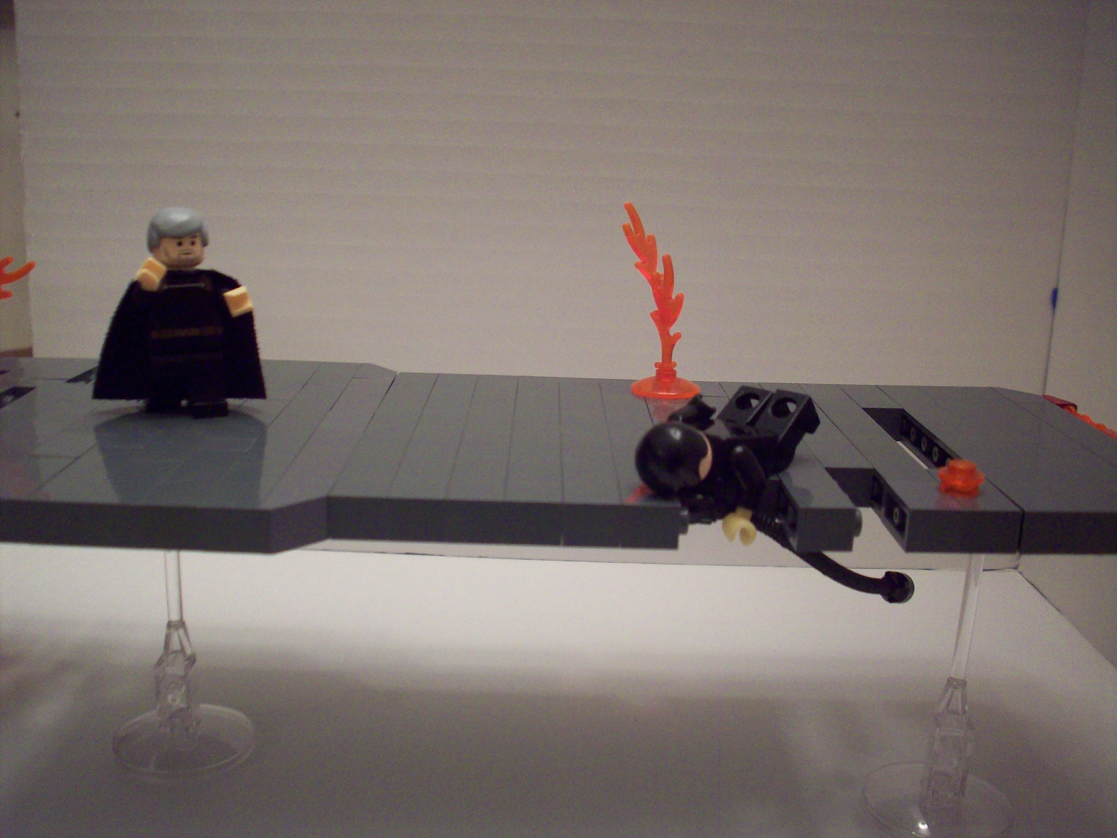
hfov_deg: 50.1
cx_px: 558
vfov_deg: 38.7
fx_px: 1194
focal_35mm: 37
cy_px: 419
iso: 160
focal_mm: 6.2
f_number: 2.8
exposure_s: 1/15.4
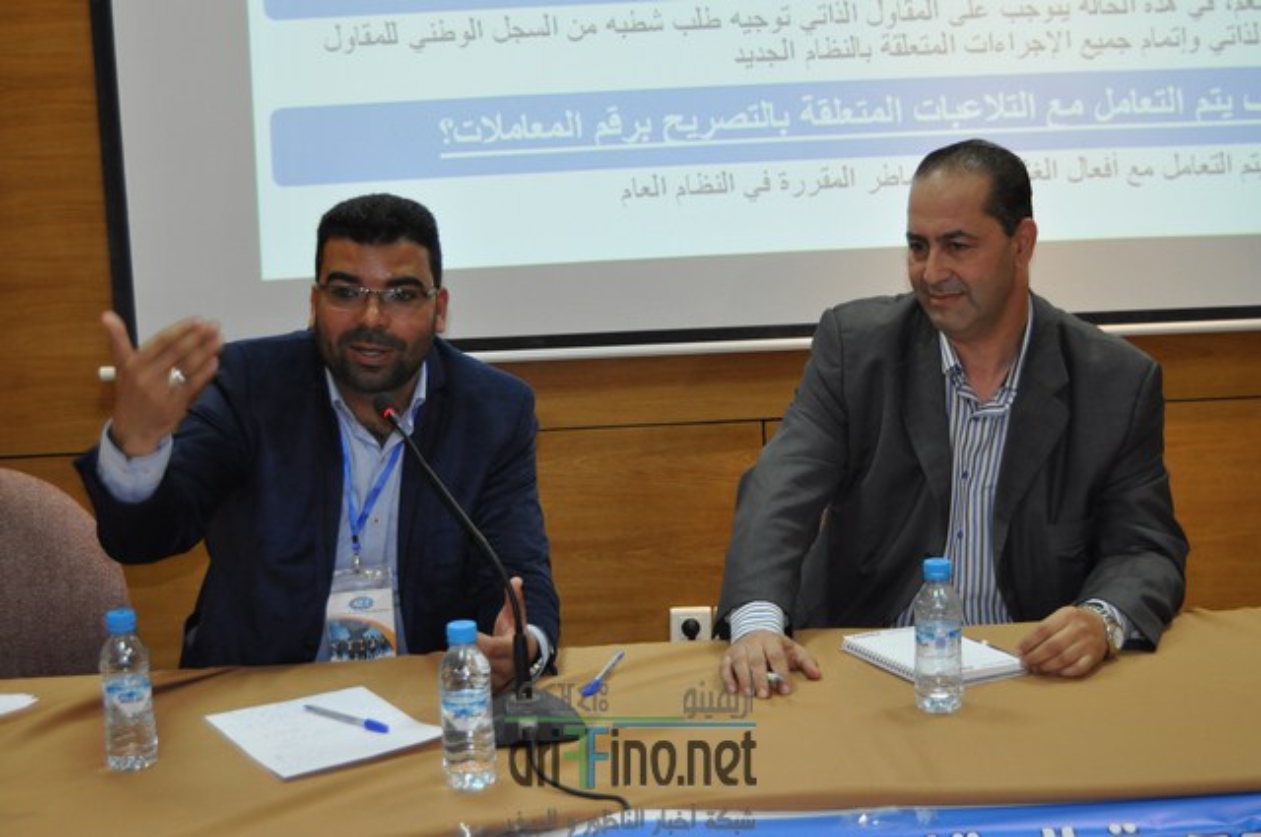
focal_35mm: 57
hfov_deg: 35.1
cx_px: 630
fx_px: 1994
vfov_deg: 23.7
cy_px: 418
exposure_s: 1/60
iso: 800
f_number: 4.8
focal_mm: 38
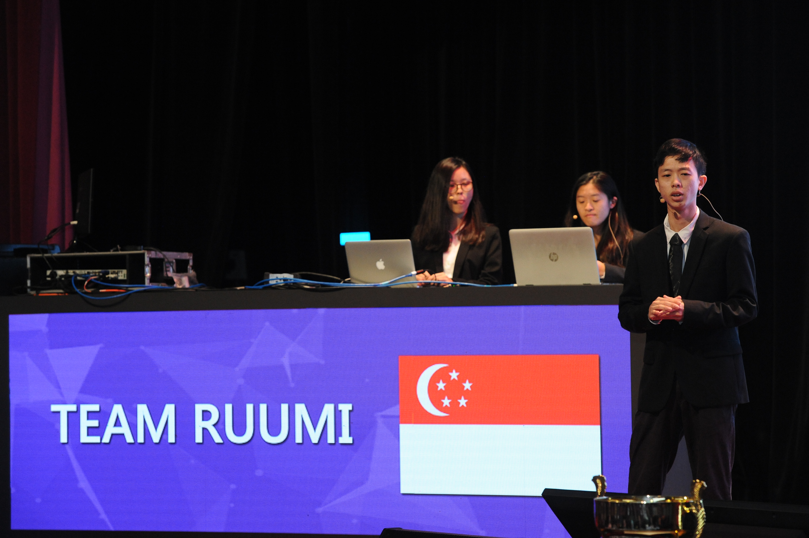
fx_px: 2807
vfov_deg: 11.0
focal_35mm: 125
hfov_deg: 16.4
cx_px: 404
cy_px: 269
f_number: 5.6
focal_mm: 125
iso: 3200
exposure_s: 1/200
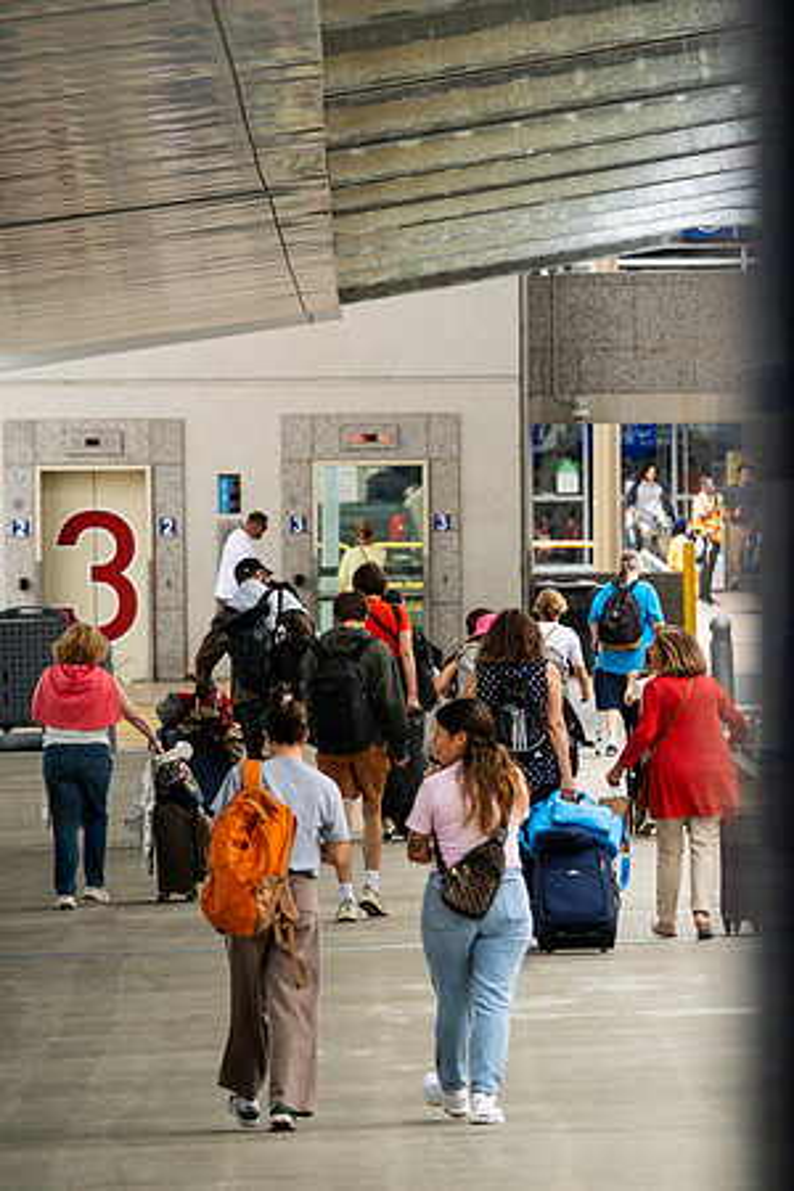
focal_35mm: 370
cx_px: 397
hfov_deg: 3.7
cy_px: 596
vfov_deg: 5.6
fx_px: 12240
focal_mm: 246.6
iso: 3200
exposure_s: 1/2000
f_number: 6.4
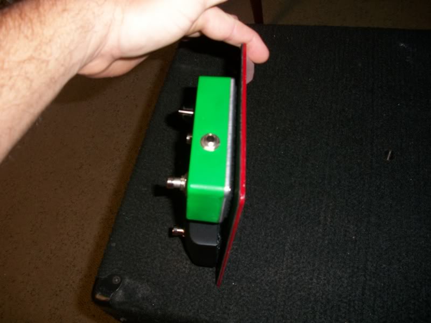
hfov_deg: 52.6
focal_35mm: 35
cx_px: 216
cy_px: 162
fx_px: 436
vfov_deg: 40.7
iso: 80
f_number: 3.1
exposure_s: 1/30
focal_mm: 6.3
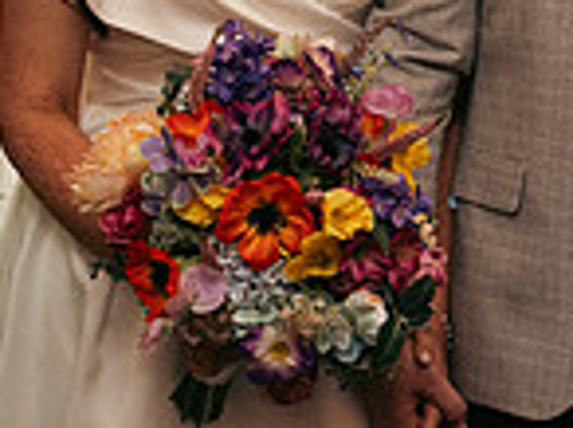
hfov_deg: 9.3
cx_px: 389
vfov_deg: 6.9
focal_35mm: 214
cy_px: -6
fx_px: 3537
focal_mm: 56
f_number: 3.5
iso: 1000
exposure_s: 1/160
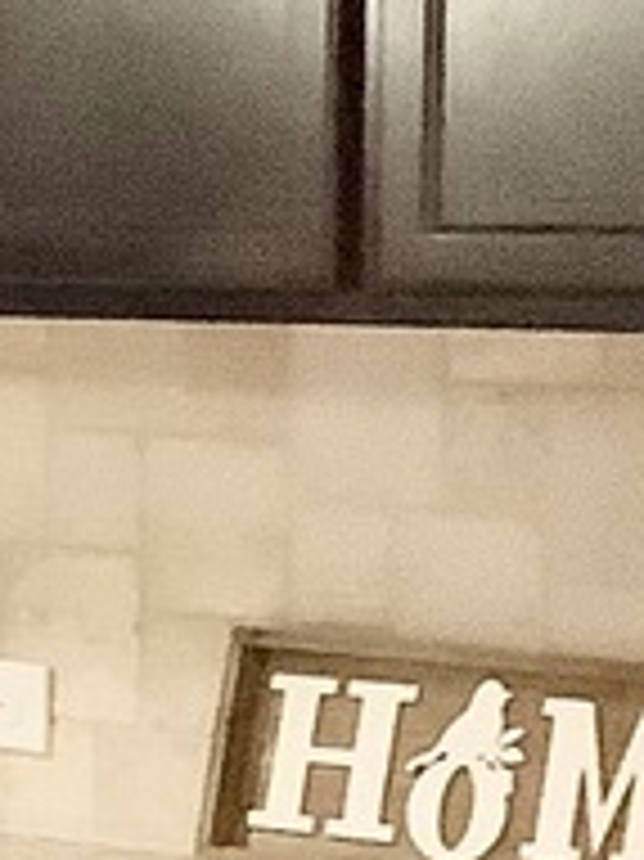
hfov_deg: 5.8
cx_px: -1396
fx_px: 5811
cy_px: 419
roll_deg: -0.1
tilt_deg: -2.3
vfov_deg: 8.5
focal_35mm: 234
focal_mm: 3.3
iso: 500
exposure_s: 1/30
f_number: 2.4
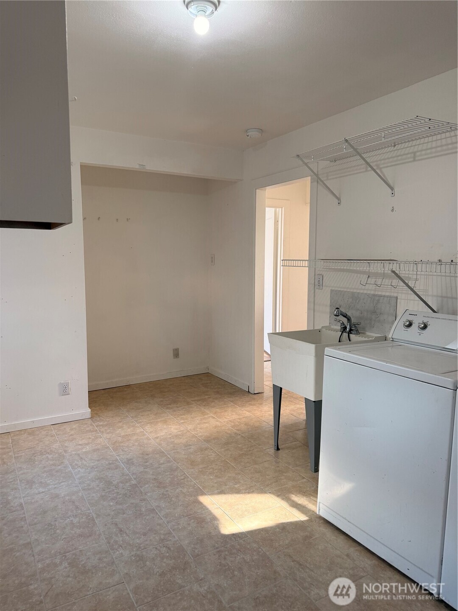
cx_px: 229
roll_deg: -0.1
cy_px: 306
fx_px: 423
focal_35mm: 24
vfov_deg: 71.6
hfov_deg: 56.8
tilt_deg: -5.3
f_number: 1.78
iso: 160
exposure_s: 1/120
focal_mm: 6.76
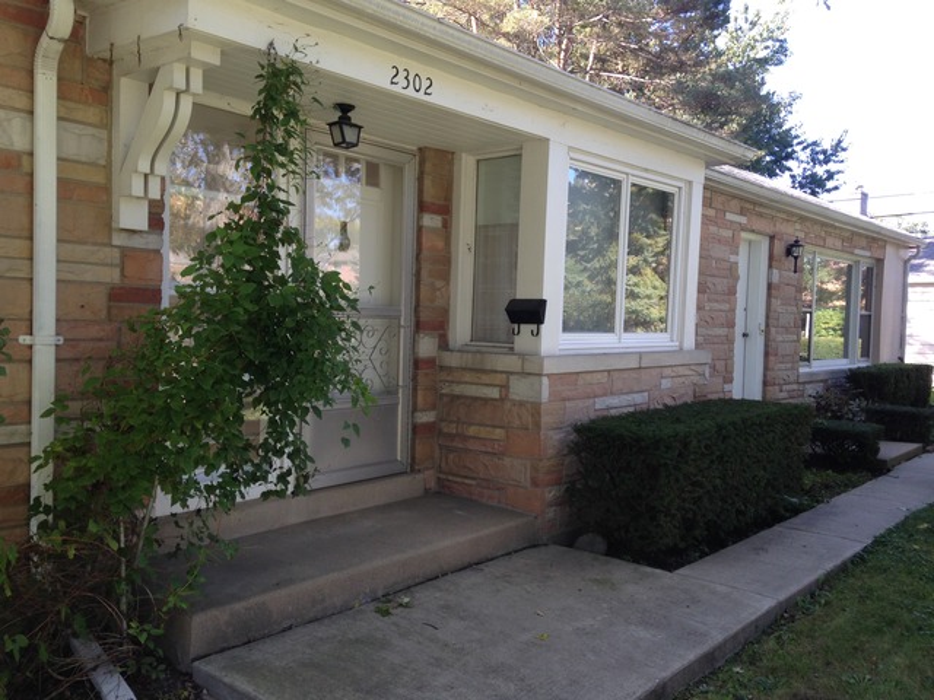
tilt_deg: -2.7
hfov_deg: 55.4
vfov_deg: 42.9
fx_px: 890
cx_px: 467
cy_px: 350
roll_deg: -2.0
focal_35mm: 33
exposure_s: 1/125
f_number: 2.4
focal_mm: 4.12
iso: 50
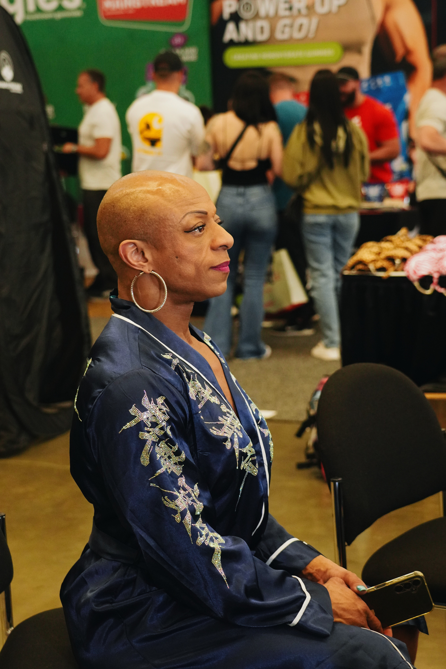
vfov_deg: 30.5
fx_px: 1226
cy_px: 334
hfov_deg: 20.6
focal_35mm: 66
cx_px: 223
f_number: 4
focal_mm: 44
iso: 3200
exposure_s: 1/60
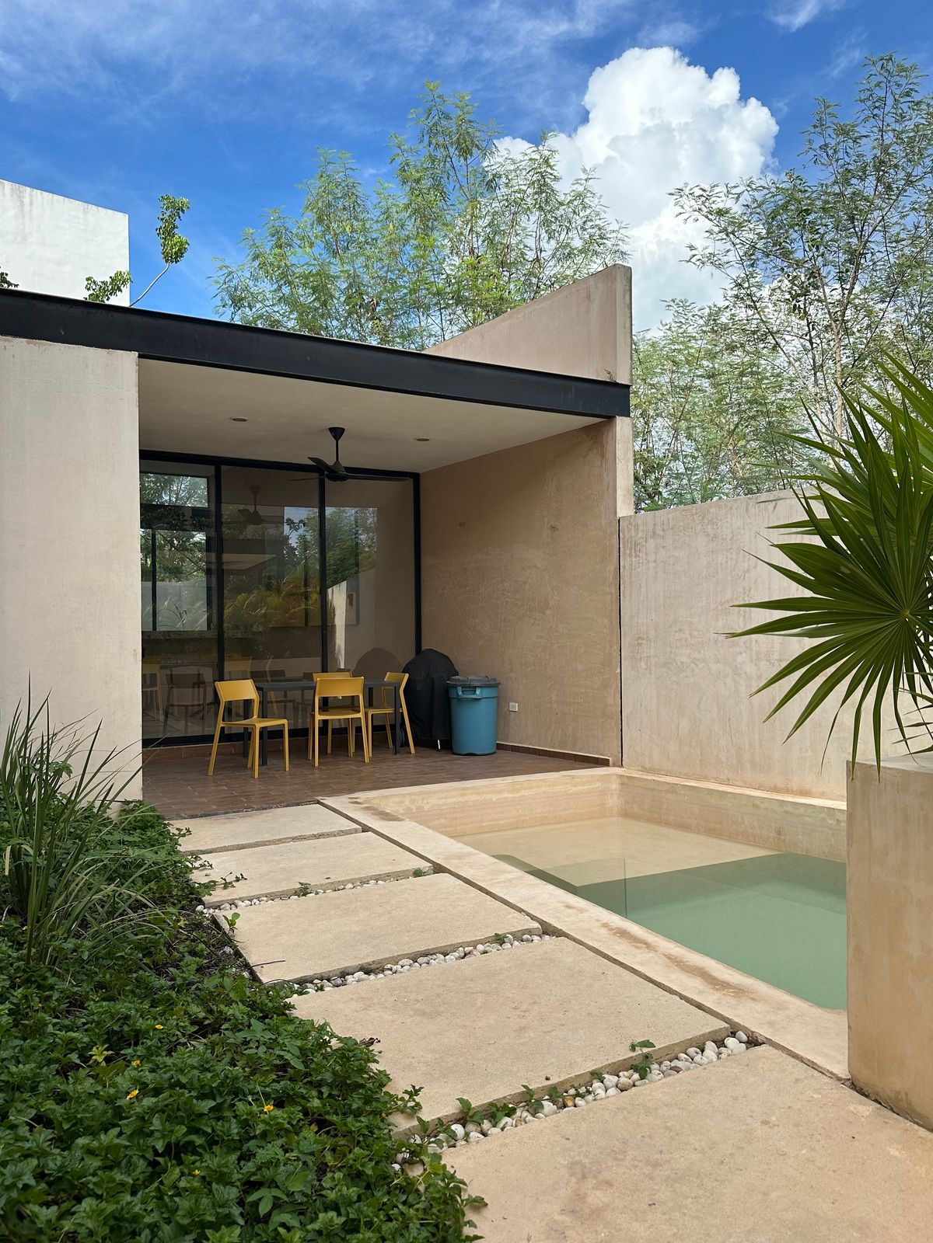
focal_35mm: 24
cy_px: 622
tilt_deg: +0.5
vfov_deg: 71.6
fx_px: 862
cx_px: 466
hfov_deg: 56.8
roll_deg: +0.8
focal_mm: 6.86
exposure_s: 1/1988
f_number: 1.78
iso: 80
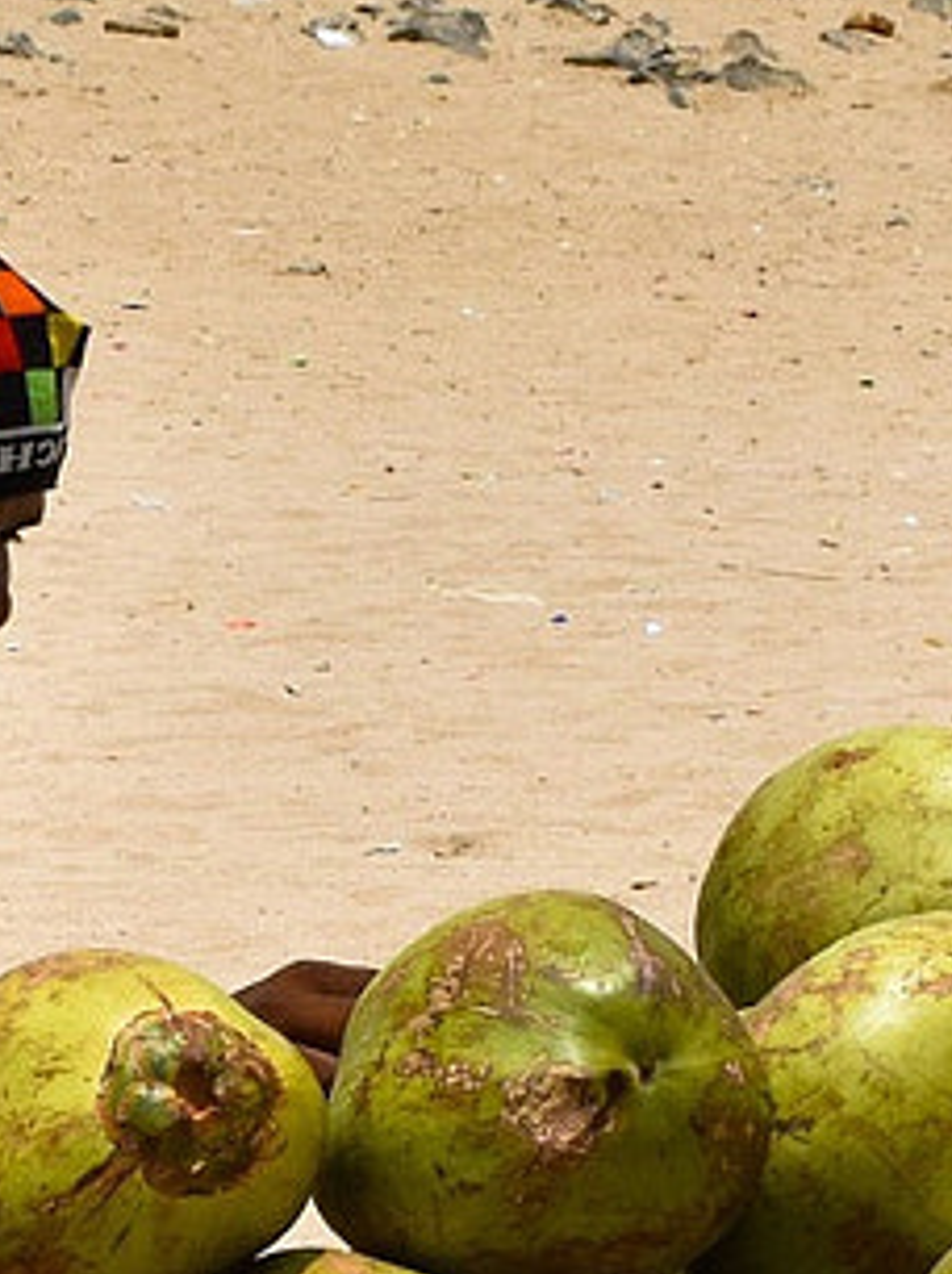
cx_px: 121
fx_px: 7516
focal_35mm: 205
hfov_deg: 7.2
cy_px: 963
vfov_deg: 9.7
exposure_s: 1/320
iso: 200
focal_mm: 27
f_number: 18
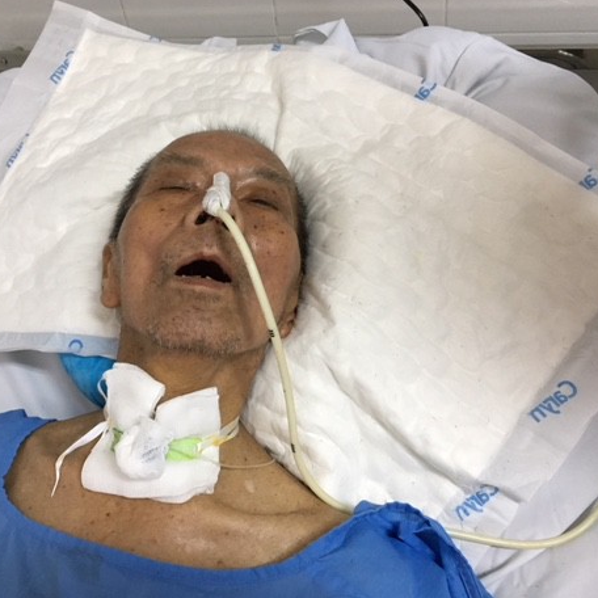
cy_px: 286
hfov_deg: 45.9
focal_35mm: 36
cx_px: 256
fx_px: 704
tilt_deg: -42.5
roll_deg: +10.8
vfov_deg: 46.0
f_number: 2.2
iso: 200
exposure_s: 1/33
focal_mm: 4.15
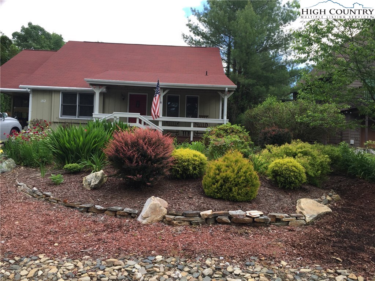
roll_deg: -2.6
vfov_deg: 48.2
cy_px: 140
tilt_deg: +1.2
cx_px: 188
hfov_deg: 61.7
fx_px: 314
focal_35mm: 29
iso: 32
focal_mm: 4.15
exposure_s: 1/455
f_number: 2.2
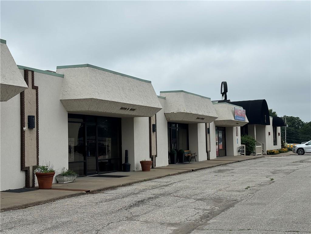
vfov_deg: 28.0
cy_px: 117
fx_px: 467
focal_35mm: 52
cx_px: 156
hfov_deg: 36.8
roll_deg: -0.3
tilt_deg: +2.3
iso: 40
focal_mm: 5.96
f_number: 1.6
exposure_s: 1/1695
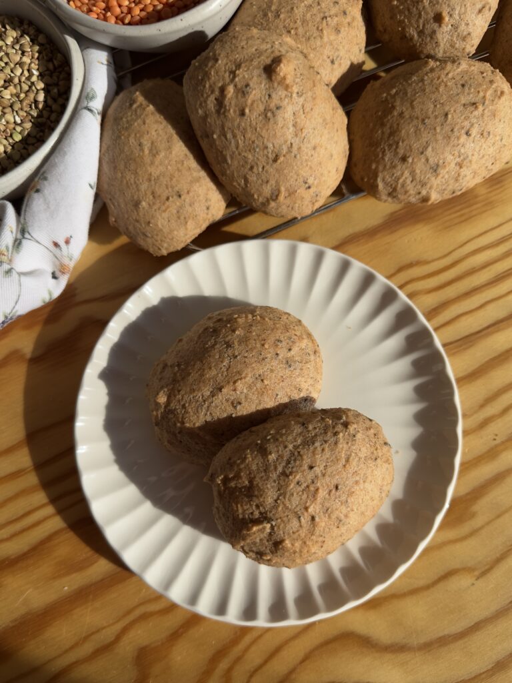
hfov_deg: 56.8
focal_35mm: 24
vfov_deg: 71.6
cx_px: 256
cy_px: 342
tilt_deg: -80.9
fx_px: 473
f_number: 1.78
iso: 80
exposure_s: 1/6623
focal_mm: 6.86
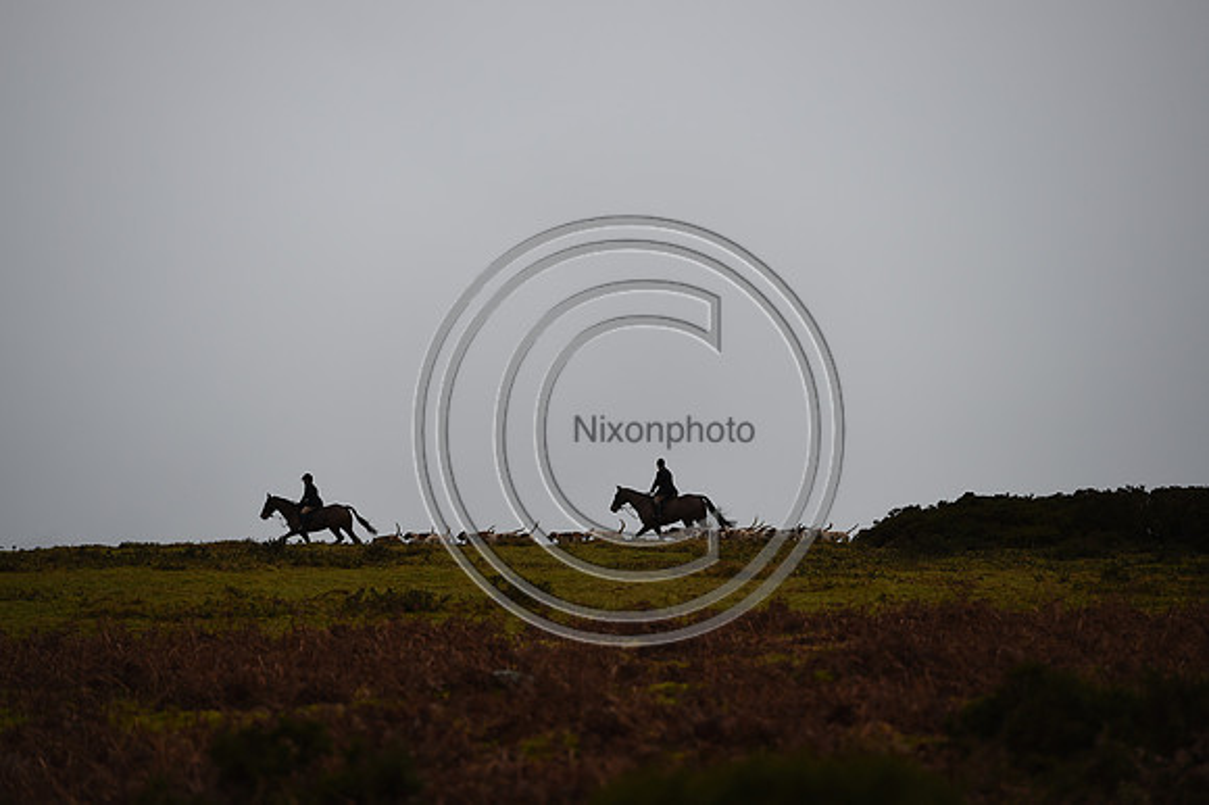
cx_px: 604
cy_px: 402
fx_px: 6713
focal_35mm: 200
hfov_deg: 10.3
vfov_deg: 6.9
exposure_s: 1/800
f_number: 4.5
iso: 220
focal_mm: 200
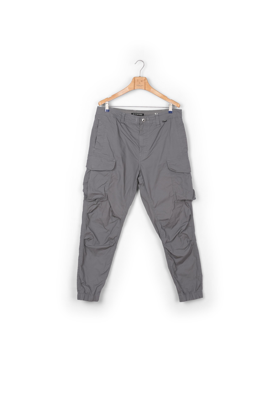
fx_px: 432
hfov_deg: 35.9
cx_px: 140
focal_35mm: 37
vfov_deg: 51.9
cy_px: 210
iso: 100
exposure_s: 1/160
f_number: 13
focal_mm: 37
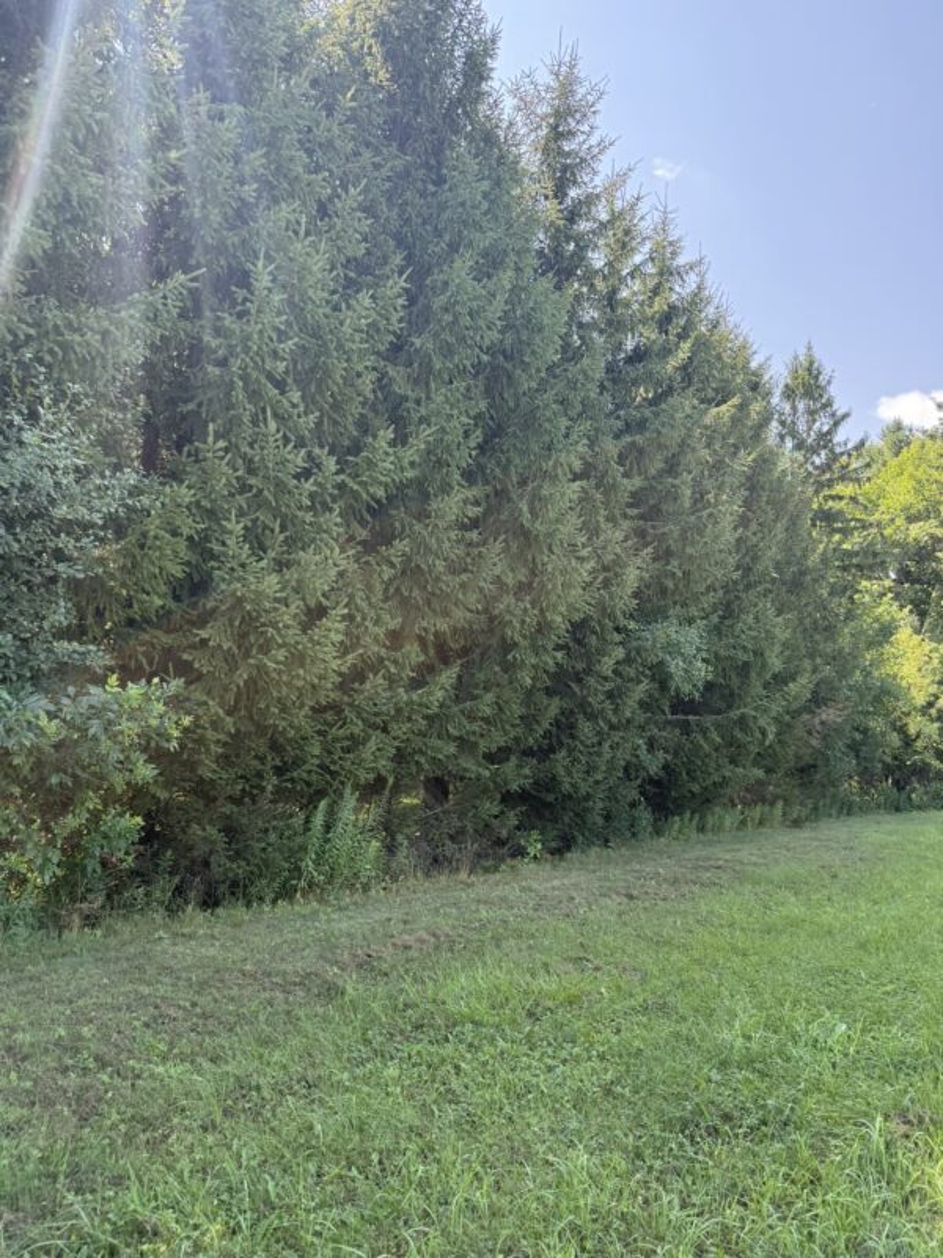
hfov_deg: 56.8
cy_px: 629
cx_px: 472
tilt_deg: +3.8
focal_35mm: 24
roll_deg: -1.9
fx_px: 872
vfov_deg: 71.6
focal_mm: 6.76
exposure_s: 1/459
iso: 100
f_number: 1.78
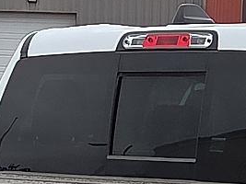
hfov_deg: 8.9
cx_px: 83
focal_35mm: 222
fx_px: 1577
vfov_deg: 6.5
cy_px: 339
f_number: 1.8
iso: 76
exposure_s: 1/1667
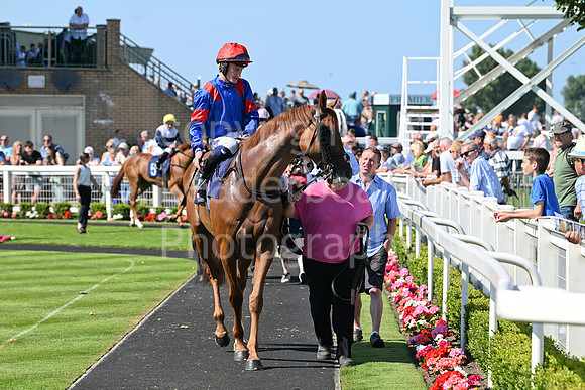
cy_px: 195
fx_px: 2194
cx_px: 292
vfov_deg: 10.2
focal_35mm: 135
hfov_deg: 15.2
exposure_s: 1/1600
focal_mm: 135
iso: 400
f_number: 5.6
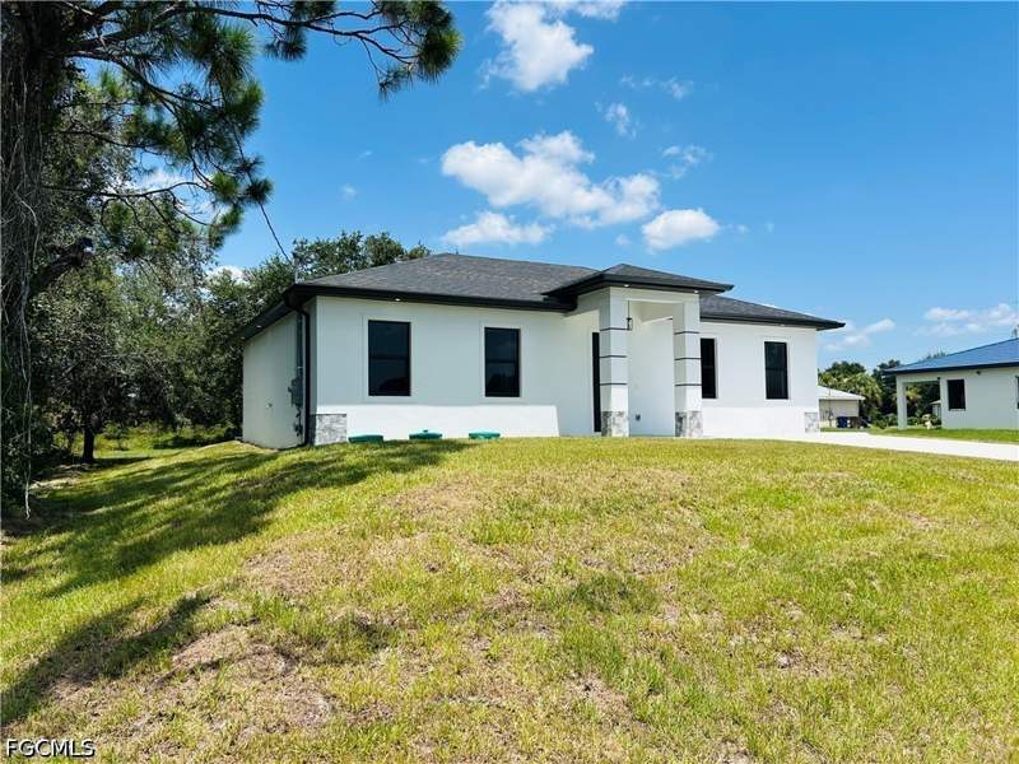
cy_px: 382
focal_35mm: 26
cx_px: 510
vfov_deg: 53.1
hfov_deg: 67.3
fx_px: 765
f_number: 1.5
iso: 50
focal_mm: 5.7
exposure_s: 1/4831
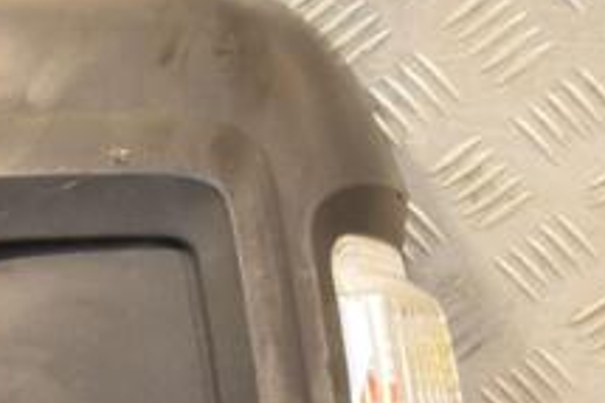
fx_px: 2250
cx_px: -3
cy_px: 437
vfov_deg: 10.1
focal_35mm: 134
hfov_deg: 15.0
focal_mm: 32
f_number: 5
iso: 800
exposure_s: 1/200
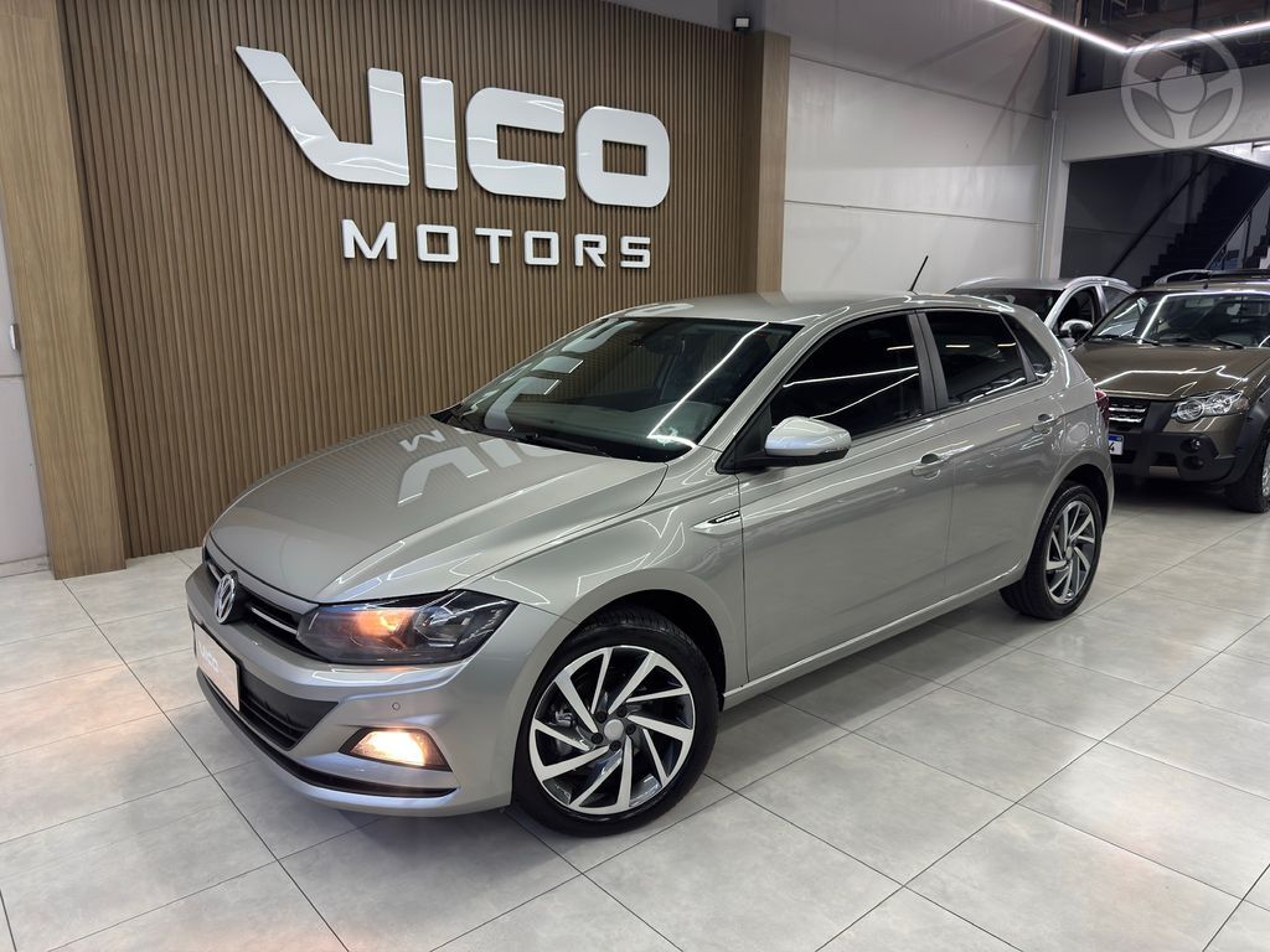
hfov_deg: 71.6
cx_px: 635
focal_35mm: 24
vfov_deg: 56.8
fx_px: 881
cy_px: 476
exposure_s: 1/60
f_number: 1.78
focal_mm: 6.76
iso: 250
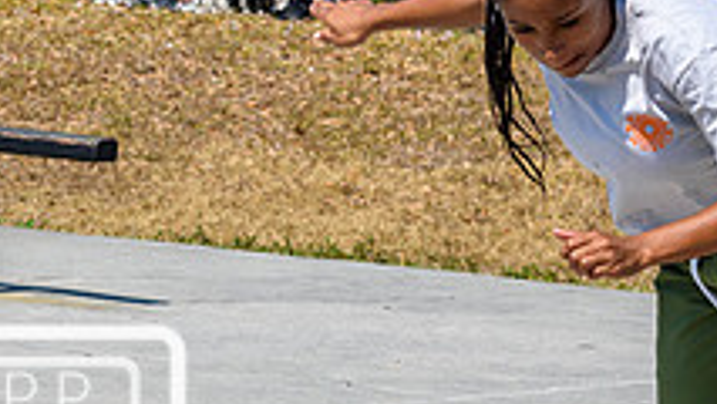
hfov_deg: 5.8
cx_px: 730
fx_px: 6999
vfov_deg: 3.3
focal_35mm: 368
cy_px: 348
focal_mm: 86
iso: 200
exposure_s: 1/1000
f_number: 8
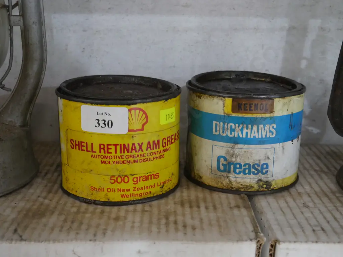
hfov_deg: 39.7
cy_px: 128
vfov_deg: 30.3
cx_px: 172
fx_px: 476
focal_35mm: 48
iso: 3200
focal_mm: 24
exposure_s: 1/40
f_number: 5.3
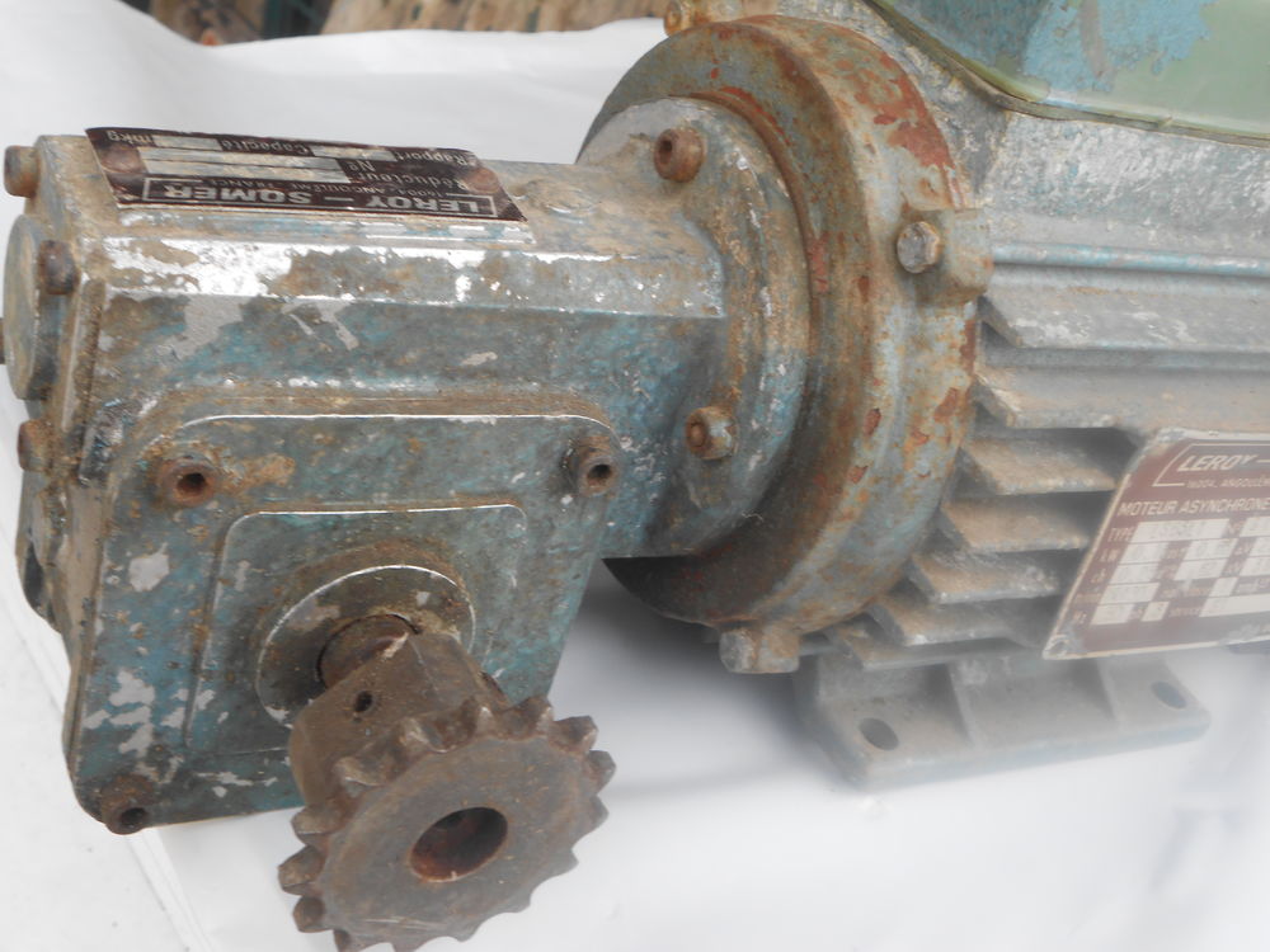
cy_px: 476
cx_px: 635
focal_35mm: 44
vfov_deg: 32.9
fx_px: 1614
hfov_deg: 42.9
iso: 125
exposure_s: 1/30
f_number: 4.5
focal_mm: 7.8
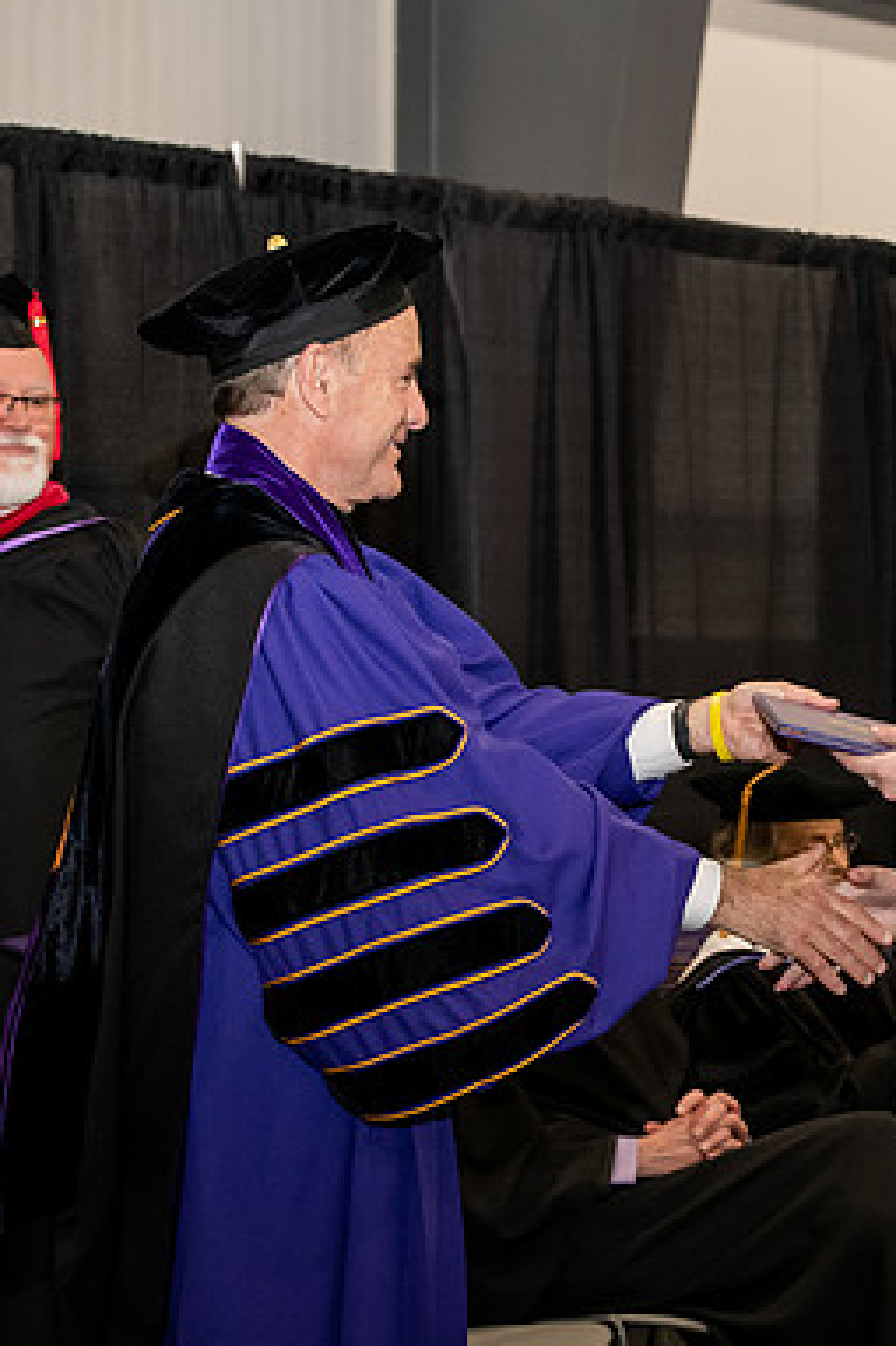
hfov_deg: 12.7
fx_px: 3961
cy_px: 677
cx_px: 952
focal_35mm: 106
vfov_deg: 19.3
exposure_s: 1/200
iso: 2500
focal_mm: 70
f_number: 5.6
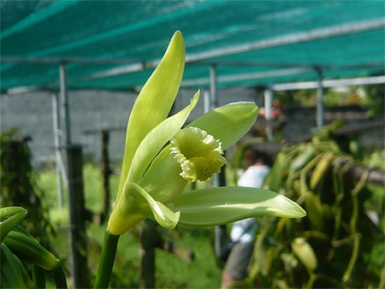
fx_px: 501
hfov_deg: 42.1
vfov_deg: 32.2
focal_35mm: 45
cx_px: 192
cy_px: 144
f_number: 2.9
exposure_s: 1/640
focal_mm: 4.9
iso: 100
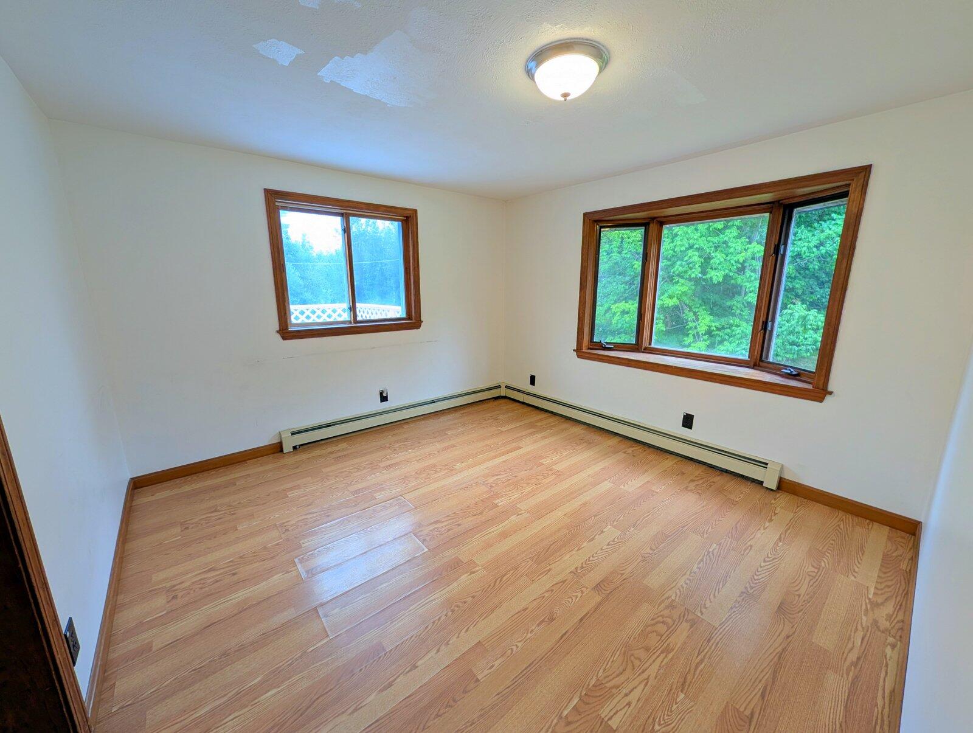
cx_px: 486
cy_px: 366
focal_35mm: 12
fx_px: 338
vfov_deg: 94.6
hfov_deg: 110.5
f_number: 1.7
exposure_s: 1/120
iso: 100
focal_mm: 2.02
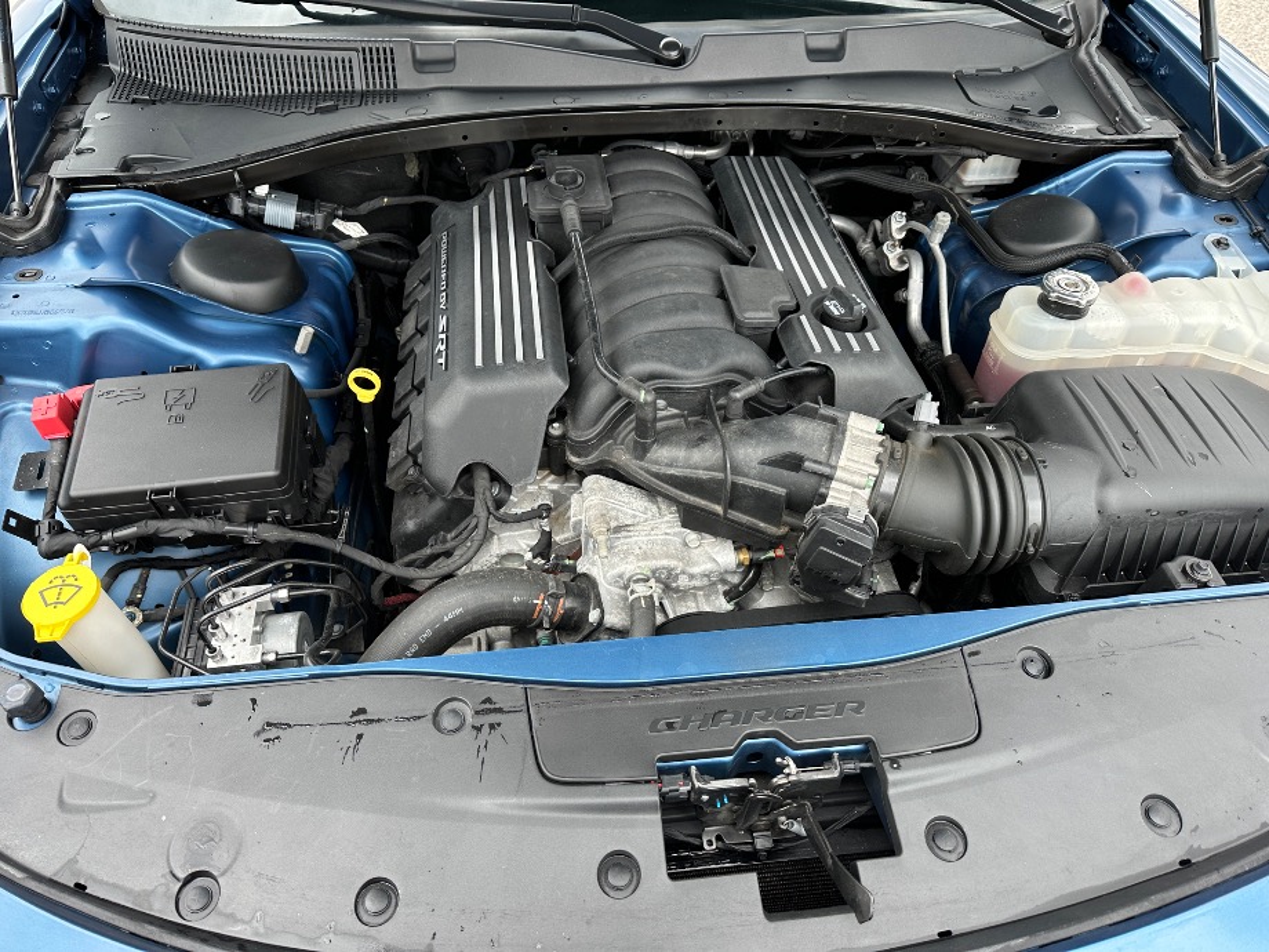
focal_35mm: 24
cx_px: 634
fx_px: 880
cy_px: 476
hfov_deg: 71.6
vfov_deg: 56.8
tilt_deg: -45.9
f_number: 1.78
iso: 80
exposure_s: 1/287
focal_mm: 6.86
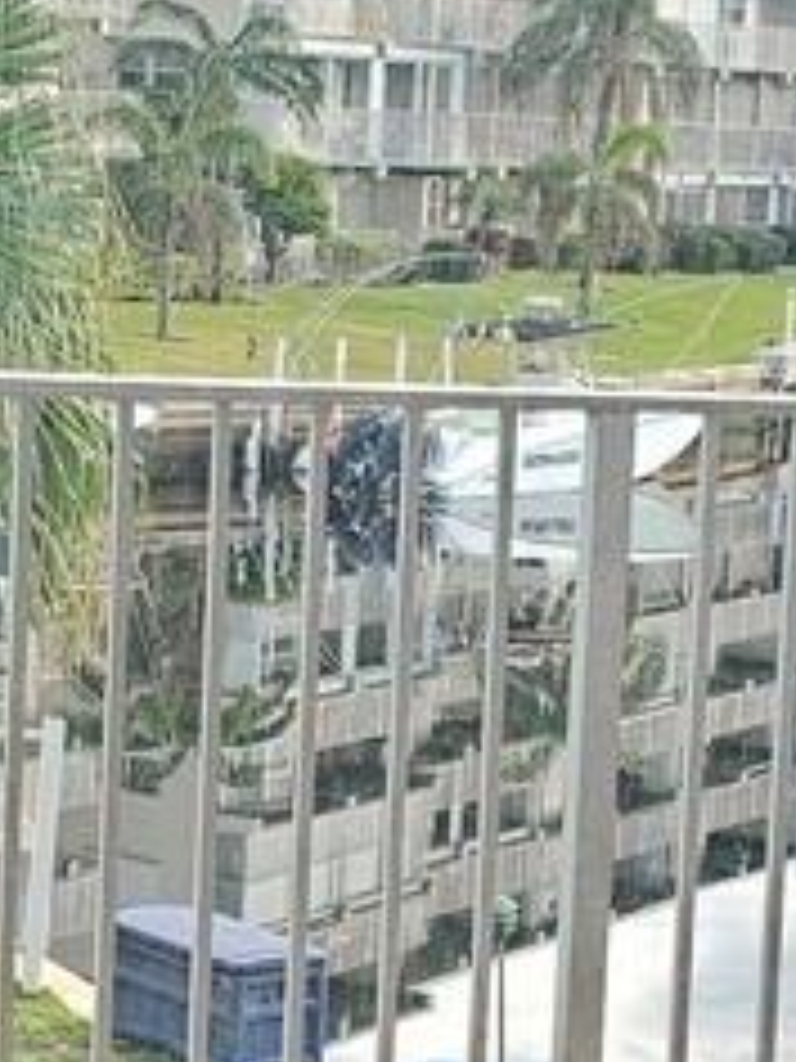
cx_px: 427
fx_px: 3833
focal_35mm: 125
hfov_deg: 11.9
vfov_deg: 15.7
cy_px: 680
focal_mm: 6.3
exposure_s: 1/180
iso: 40
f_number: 1.7
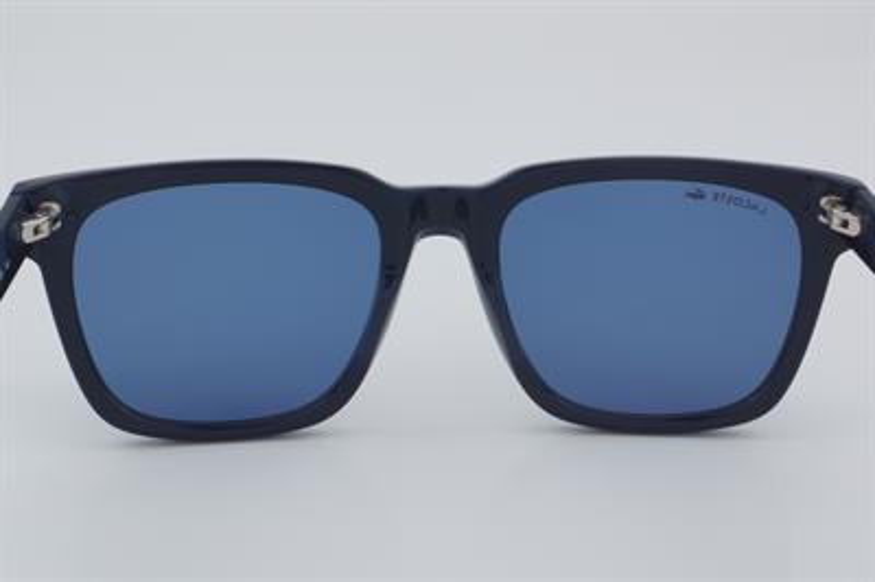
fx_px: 1639
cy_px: 291
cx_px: 438
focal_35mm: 68
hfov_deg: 29.9
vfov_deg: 20.1
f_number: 32
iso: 100
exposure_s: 1/4
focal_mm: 45
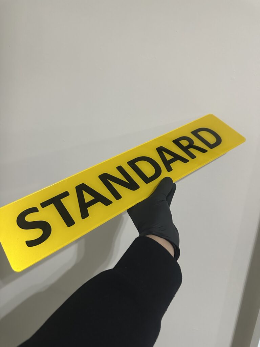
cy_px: 174
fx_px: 240
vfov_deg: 71.6
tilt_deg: -9.6
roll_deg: -8.3
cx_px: 130
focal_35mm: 24
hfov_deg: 56.8
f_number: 1.78
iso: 800
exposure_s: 1/60
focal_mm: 6.86
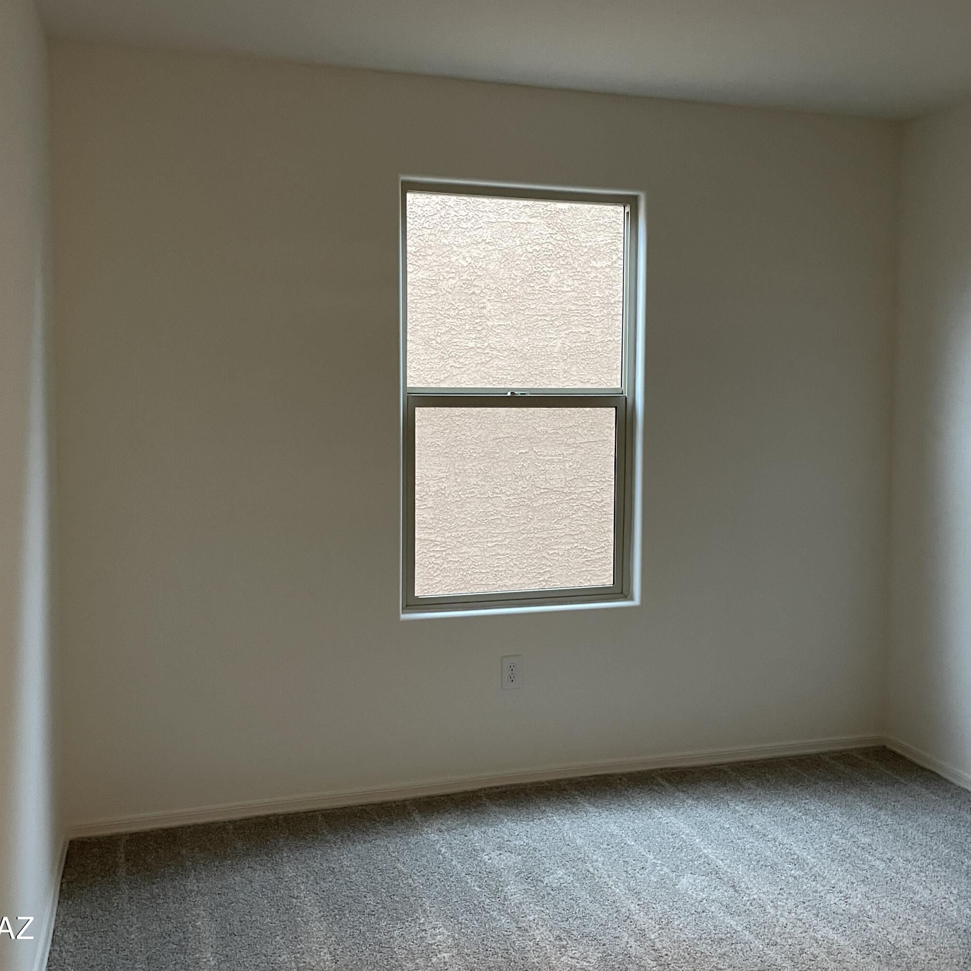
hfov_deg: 48.4
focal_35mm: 34
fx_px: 1079
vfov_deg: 48.4
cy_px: 439
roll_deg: -0.9
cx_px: 532
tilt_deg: -4.9
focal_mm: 4.2
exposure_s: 1/60
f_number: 1.6
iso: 320
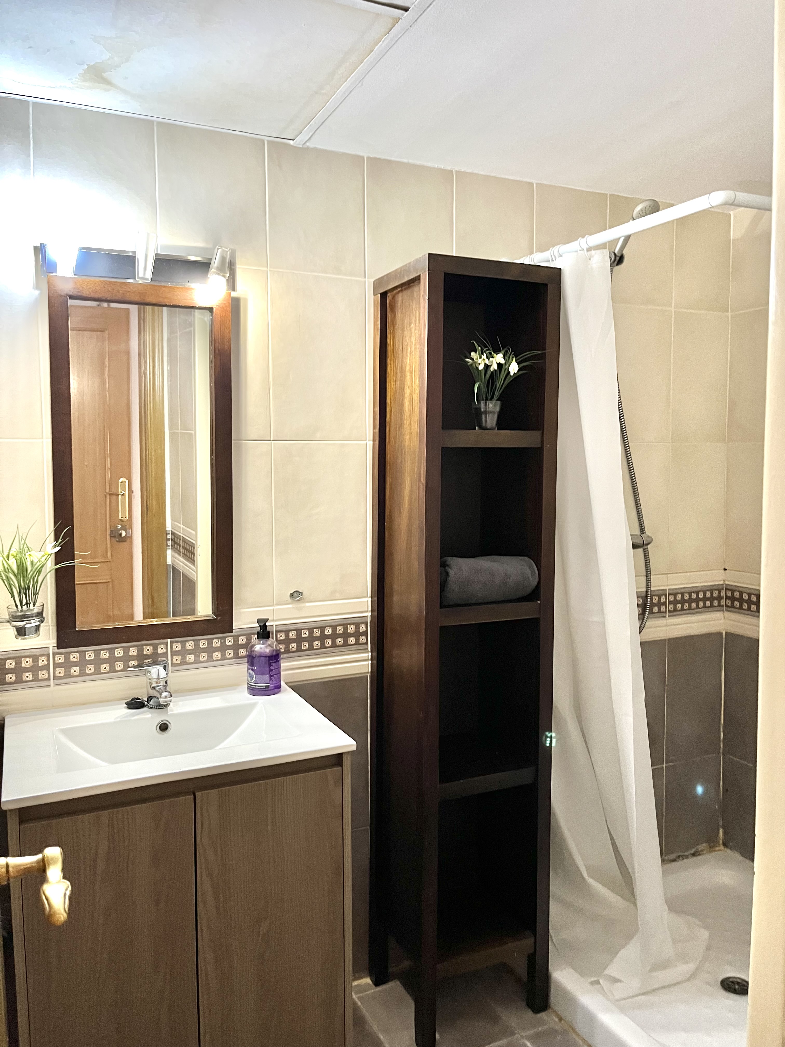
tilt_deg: -4.3
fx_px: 786
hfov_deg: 53.1
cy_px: 524
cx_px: 392
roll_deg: +0.3
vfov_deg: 67.3
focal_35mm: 26
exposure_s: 1/33
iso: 400
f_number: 1.6
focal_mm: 5.1
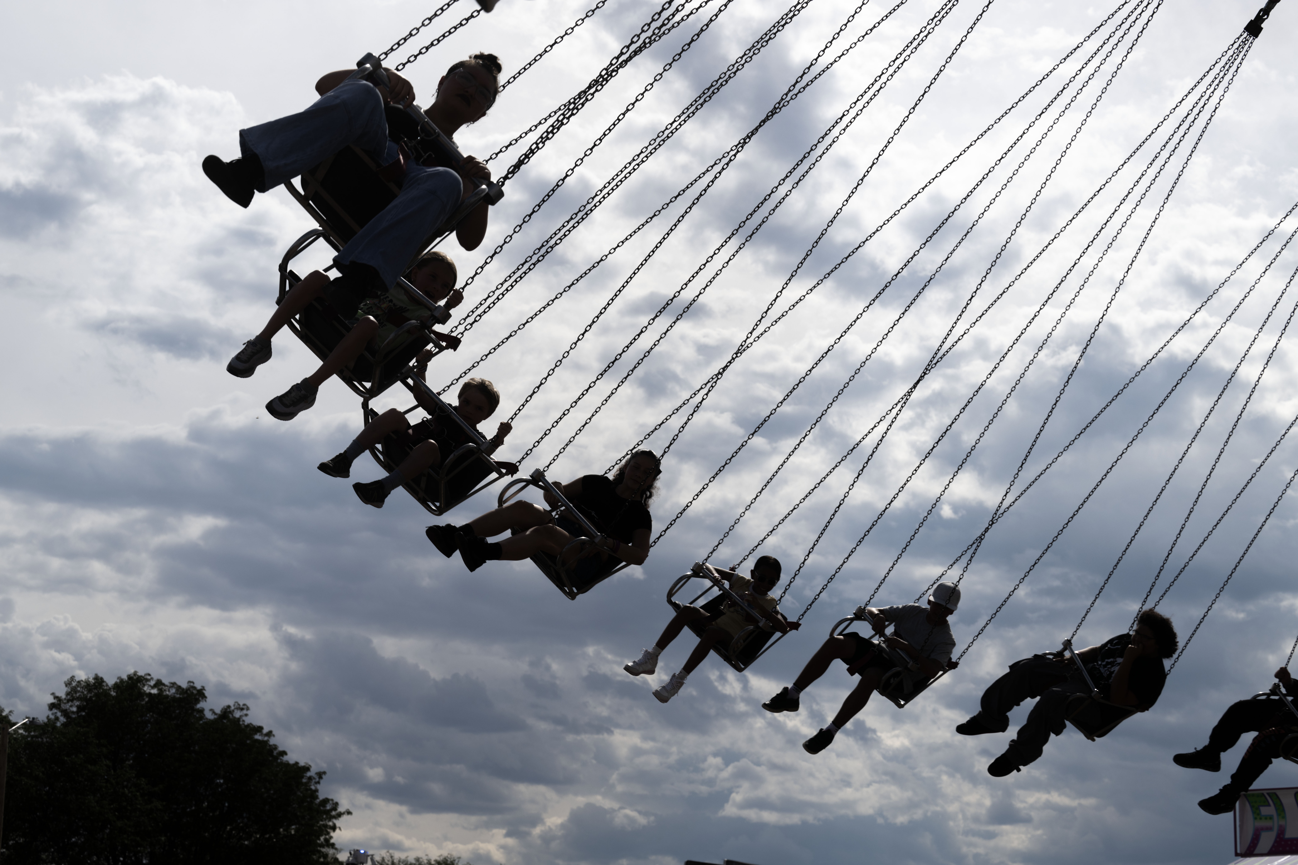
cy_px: 432
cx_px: 649
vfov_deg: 19.5
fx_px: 2524
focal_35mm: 70
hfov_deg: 28.8
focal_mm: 70
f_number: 8
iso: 64
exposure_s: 1/1000
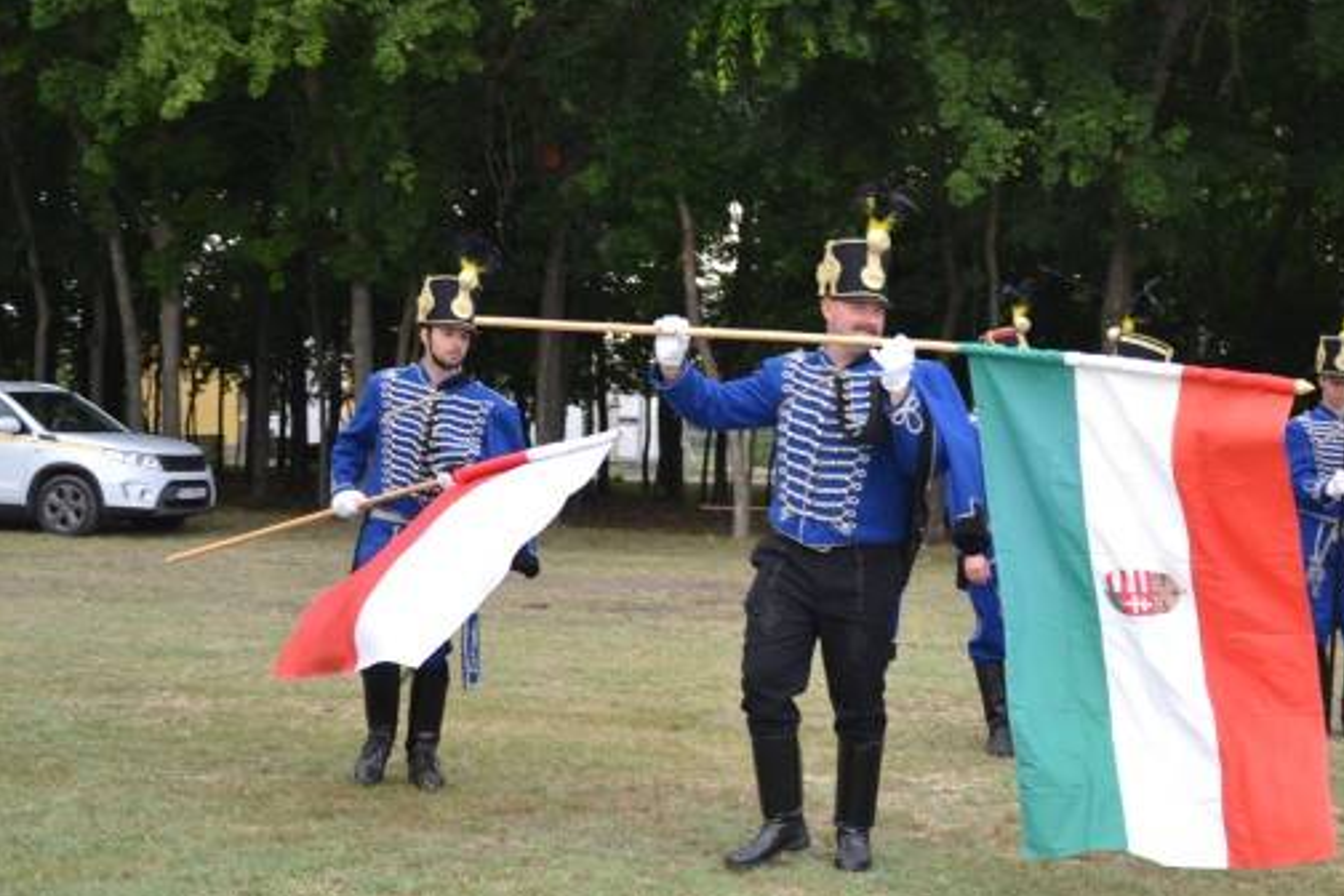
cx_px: 909
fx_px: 2240
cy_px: 400
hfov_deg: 33.1
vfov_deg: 22.6
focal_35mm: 60
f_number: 4
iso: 250
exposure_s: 1/125
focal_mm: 28
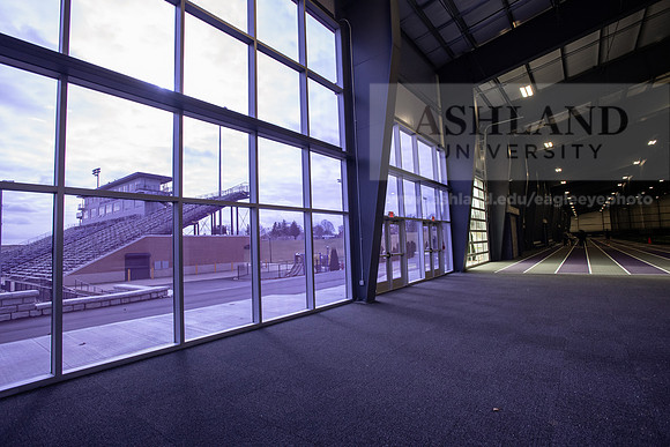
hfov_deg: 93.3
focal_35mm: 17
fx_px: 316
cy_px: 224
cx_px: 335
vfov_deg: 70.5
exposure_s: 1/320
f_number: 8
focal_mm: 17
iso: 1250
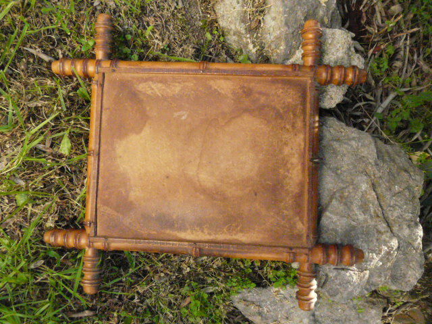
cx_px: 216
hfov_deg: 63.4
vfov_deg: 49.7
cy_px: 162
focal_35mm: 28
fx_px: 349
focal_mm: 4.6
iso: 1250
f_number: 8
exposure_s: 1/200
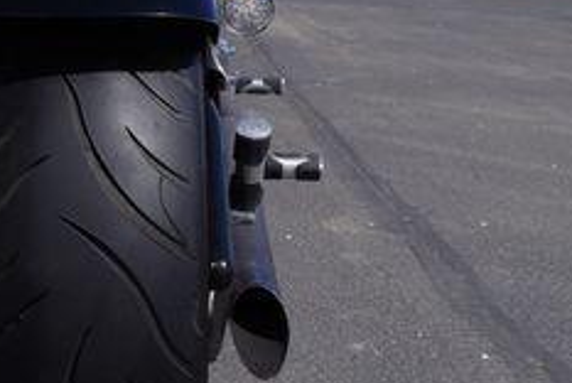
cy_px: 60
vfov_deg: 12.8
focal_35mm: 107
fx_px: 1702
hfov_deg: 18.8
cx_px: 79
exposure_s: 1/320
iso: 100
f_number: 8
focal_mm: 26.25
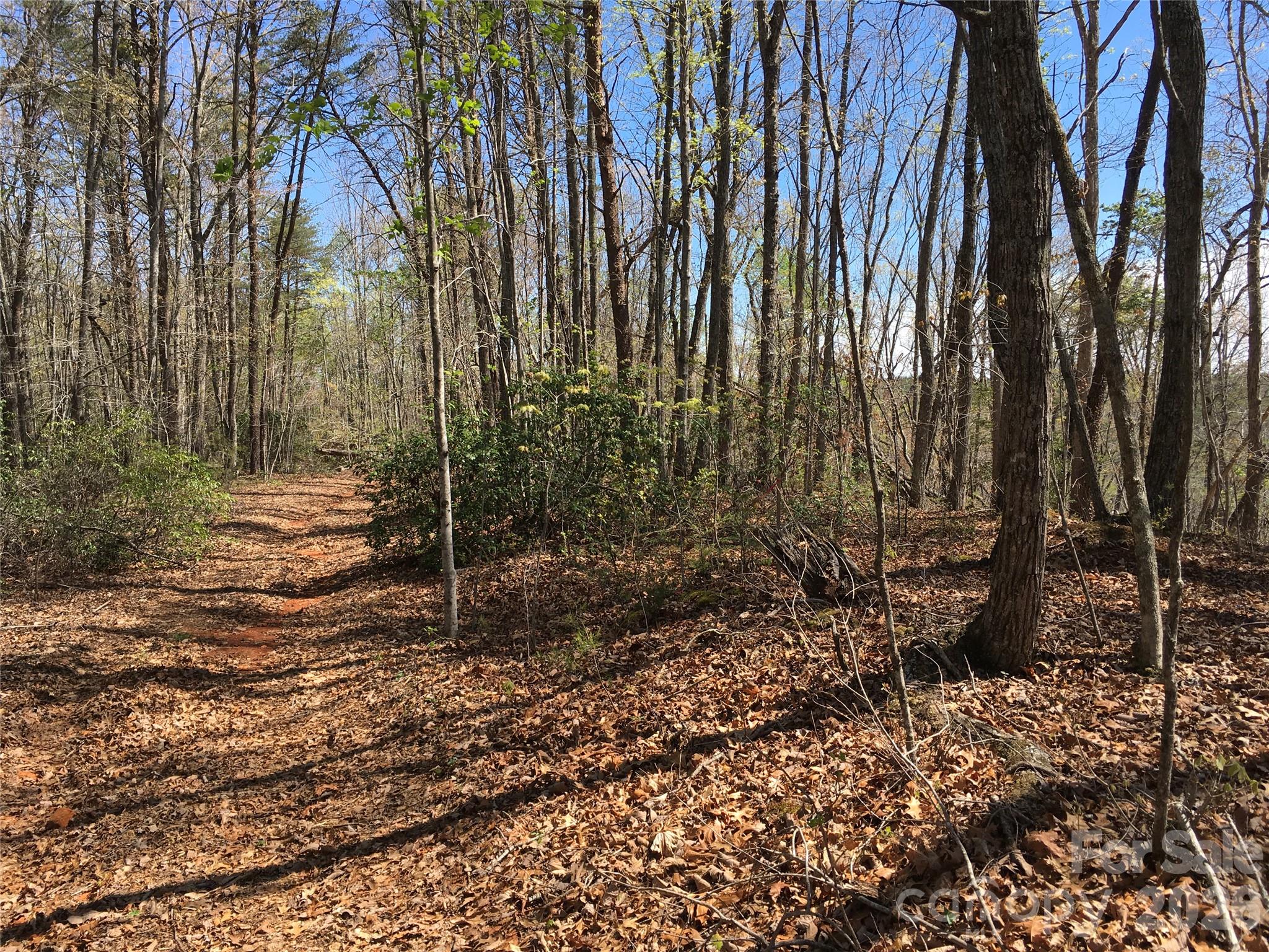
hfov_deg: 61.7
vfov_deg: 48.2
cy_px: 476
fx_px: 1063
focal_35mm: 29
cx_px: 634
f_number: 2.2
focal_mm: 4.15
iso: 25
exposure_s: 1/754
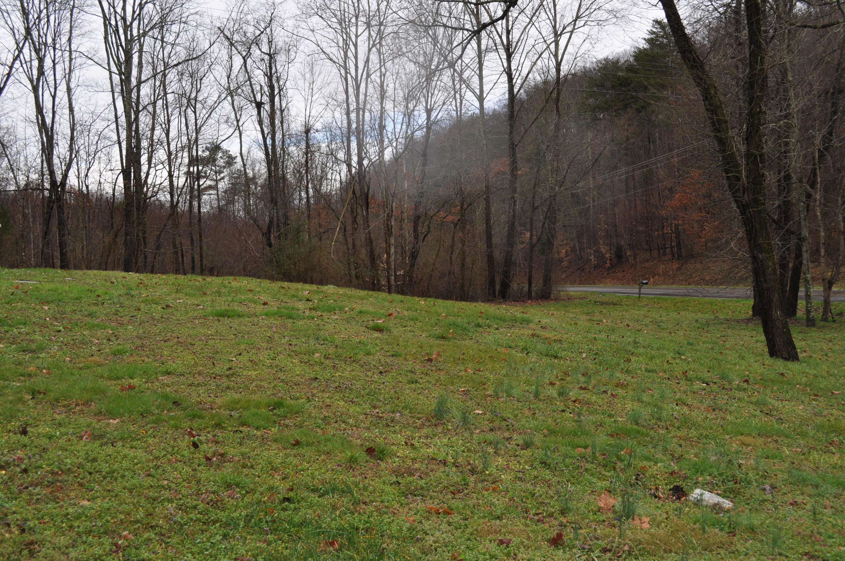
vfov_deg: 34.1
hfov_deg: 49.6
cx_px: 422
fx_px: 914
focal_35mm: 39
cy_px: 280
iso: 200
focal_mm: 26
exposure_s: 1/200
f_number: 7.1
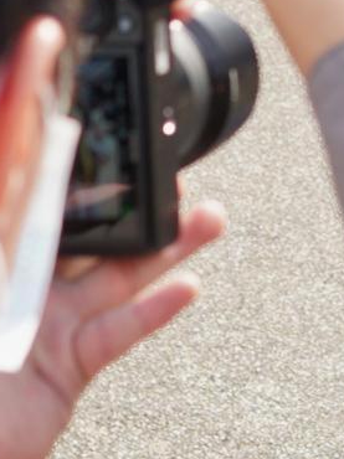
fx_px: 3104
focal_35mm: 234
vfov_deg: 8.3
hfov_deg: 6.3
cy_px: -220
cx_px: 268
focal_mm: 30
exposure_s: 1/320
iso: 100
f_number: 4
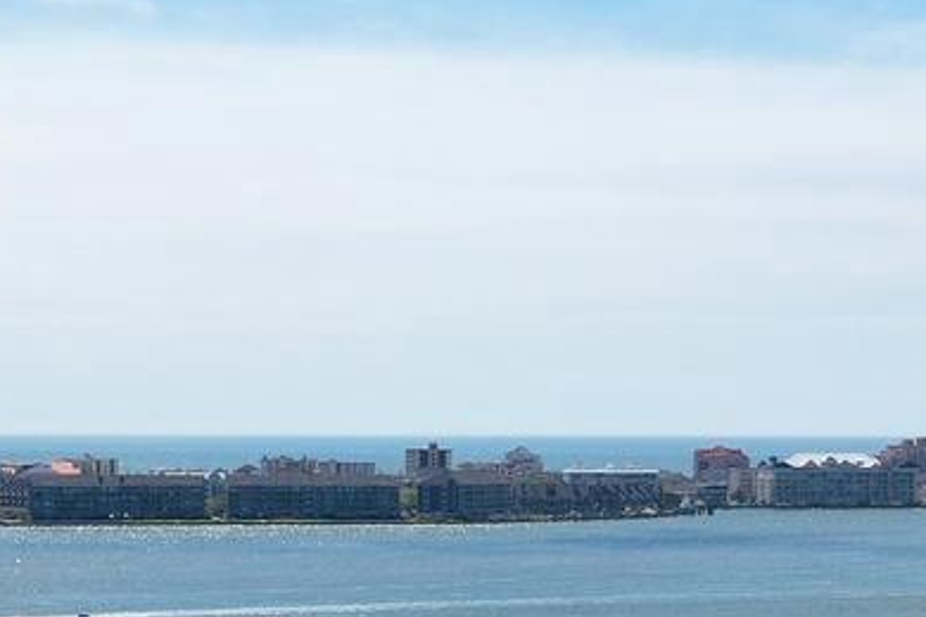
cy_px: 663
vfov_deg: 9.3
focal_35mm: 147
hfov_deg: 13.8
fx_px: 3781
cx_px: 850
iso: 100
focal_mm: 10.26
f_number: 6.3
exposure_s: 1/640
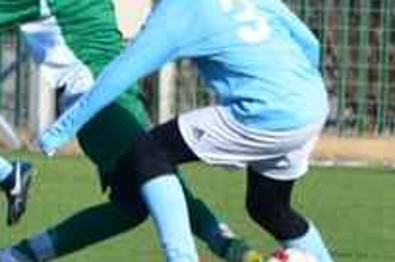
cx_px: 167
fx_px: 19321
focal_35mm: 1765
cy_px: 33
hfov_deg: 1.2
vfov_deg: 0.8
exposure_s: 1/2000
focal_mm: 300
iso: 500
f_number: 5.6
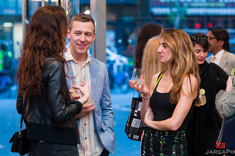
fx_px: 692
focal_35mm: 106
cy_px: 81
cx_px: 122
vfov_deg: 12.9
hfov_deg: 19.3
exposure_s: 1/200
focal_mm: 100
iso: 800
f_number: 3.5
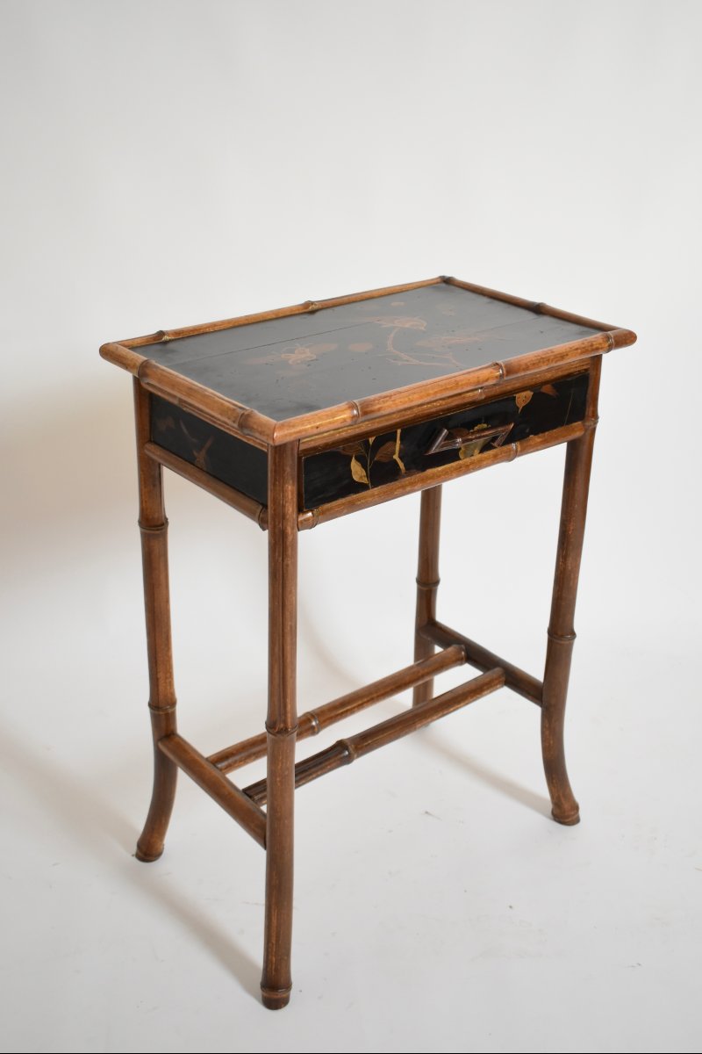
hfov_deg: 36.9
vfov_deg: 53.1
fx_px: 1053
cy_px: 527
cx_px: 351
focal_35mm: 36
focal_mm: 24
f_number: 3.8
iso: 800
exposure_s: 1/8
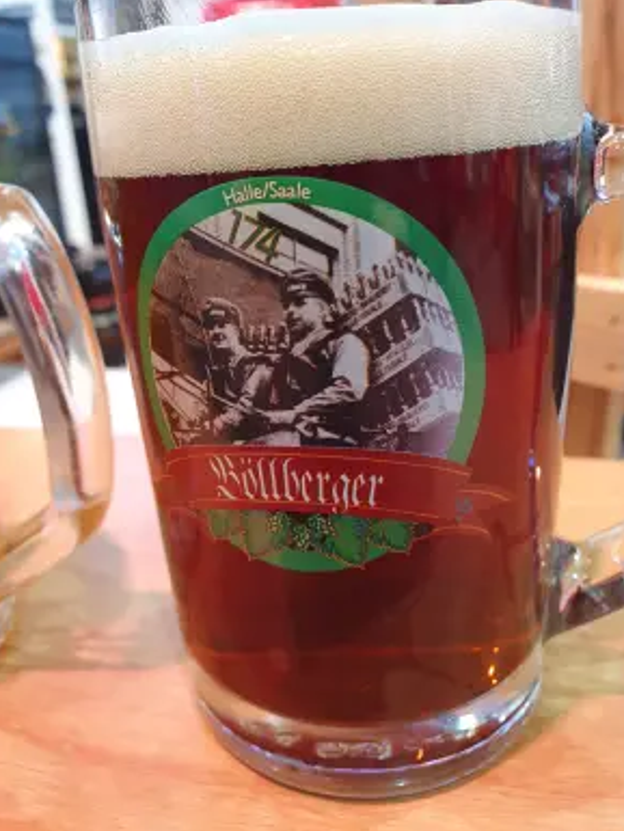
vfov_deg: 65.3
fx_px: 649
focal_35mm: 27
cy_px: 406
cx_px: 313
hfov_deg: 51.4
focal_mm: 4.32
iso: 320
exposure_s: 1/50
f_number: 2.4
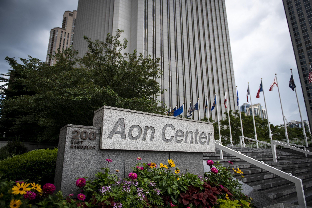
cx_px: 156
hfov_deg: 73.7
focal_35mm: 24
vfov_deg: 53.1
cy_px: 104
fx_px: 208
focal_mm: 24
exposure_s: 1/1000
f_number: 2.8
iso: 125
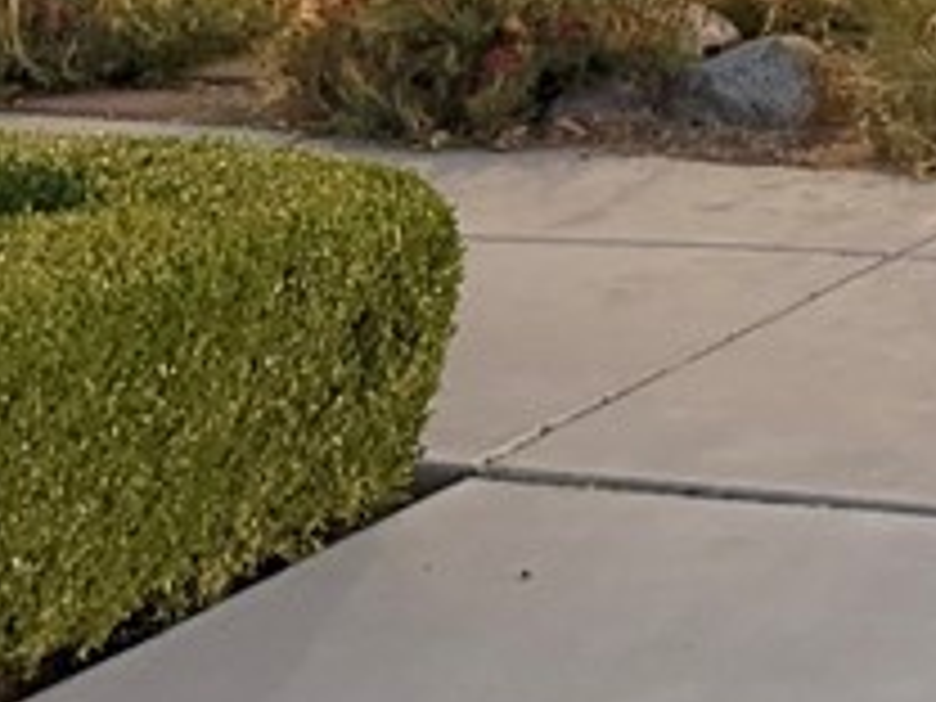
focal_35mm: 118
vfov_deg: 11.2
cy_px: -756
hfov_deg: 15.7
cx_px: 1278
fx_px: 3191
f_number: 1.78
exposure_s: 1/40
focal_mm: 6.76
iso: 640
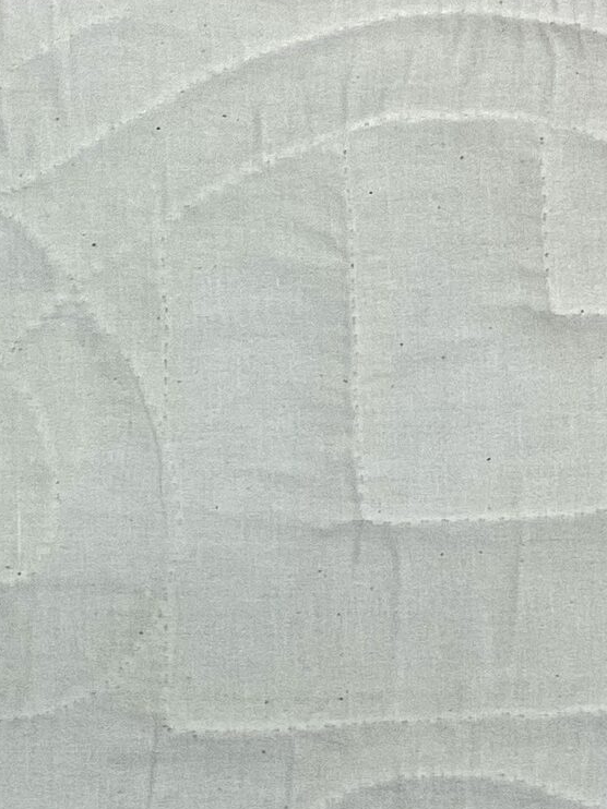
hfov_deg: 13.8
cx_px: 153
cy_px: 510
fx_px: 2503
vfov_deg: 18.4
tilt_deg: -79.4
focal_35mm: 107
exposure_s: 1/120
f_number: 2.4
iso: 80
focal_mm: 3.3
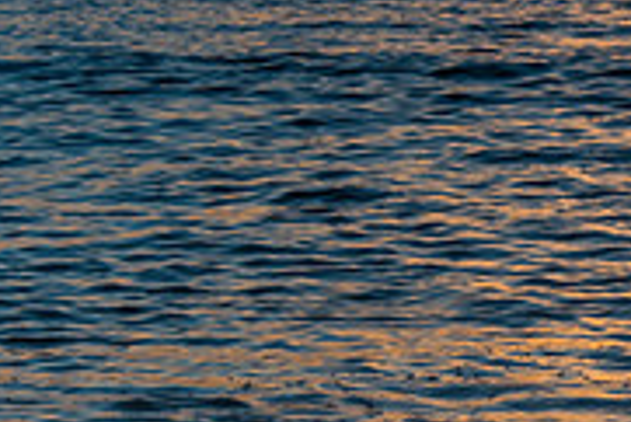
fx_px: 3438
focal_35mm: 196
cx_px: 1030
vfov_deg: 7.0
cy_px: 110
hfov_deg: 10.1
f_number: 18
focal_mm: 38
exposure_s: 1/20
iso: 50
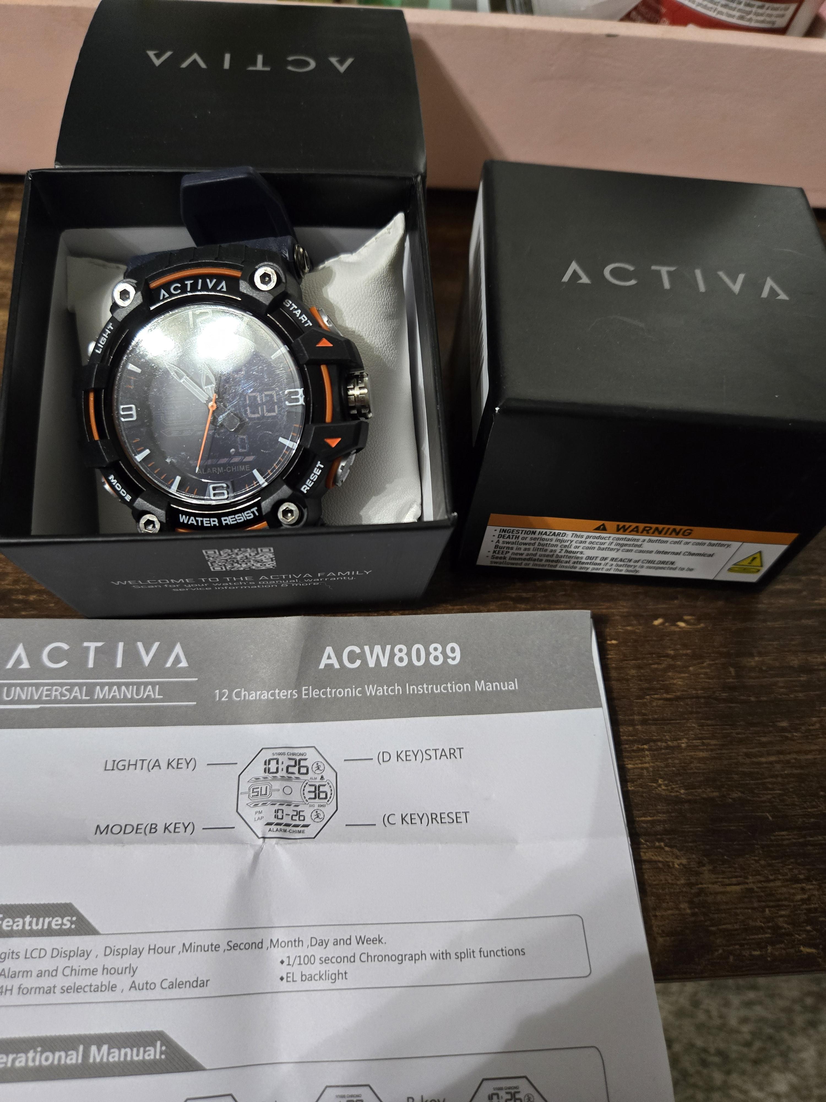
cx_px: 413
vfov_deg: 73.9
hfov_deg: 58.9
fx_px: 732
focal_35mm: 23
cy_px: 551
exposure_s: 1/60
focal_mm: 5.4
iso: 800
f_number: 1.8
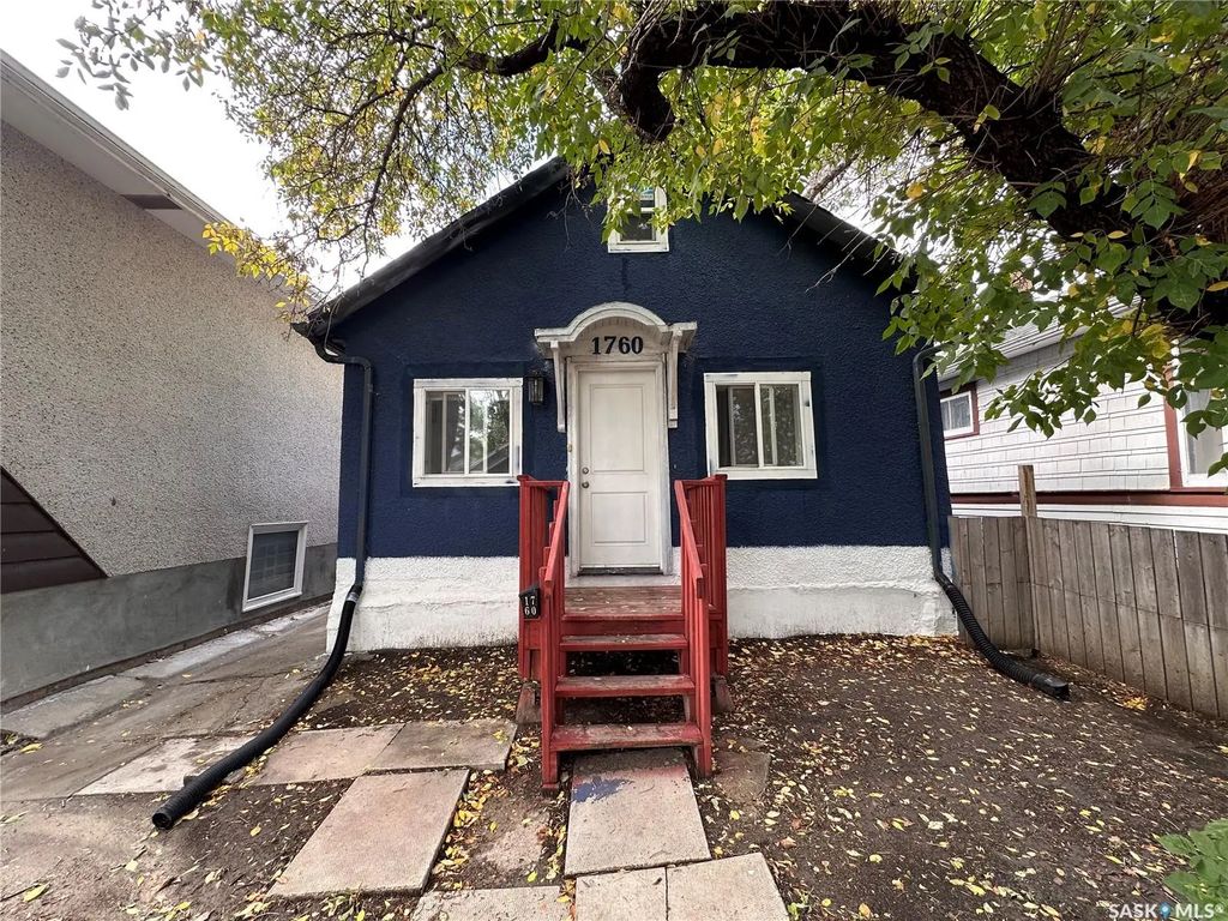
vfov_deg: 85.7
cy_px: 460
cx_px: 614
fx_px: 497
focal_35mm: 14
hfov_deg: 102.1
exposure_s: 1/99
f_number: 2.2
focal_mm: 2.22
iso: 50
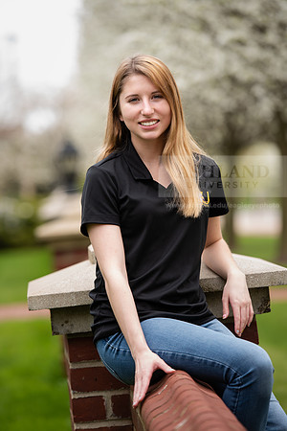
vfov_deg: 12.5
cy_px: 216
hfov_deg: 8.3
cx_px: 144
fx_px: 1973
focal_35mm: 165
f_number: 4
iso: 50
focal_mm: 165
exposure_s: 1/200
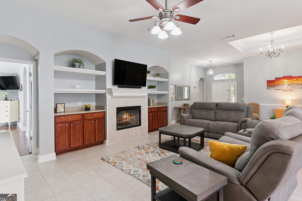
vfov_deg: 67.4
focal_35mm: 18
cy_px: 98
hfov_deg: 90.0
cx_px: 145
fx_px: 151
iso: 250
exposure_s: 1/4
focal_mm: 17
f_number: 8
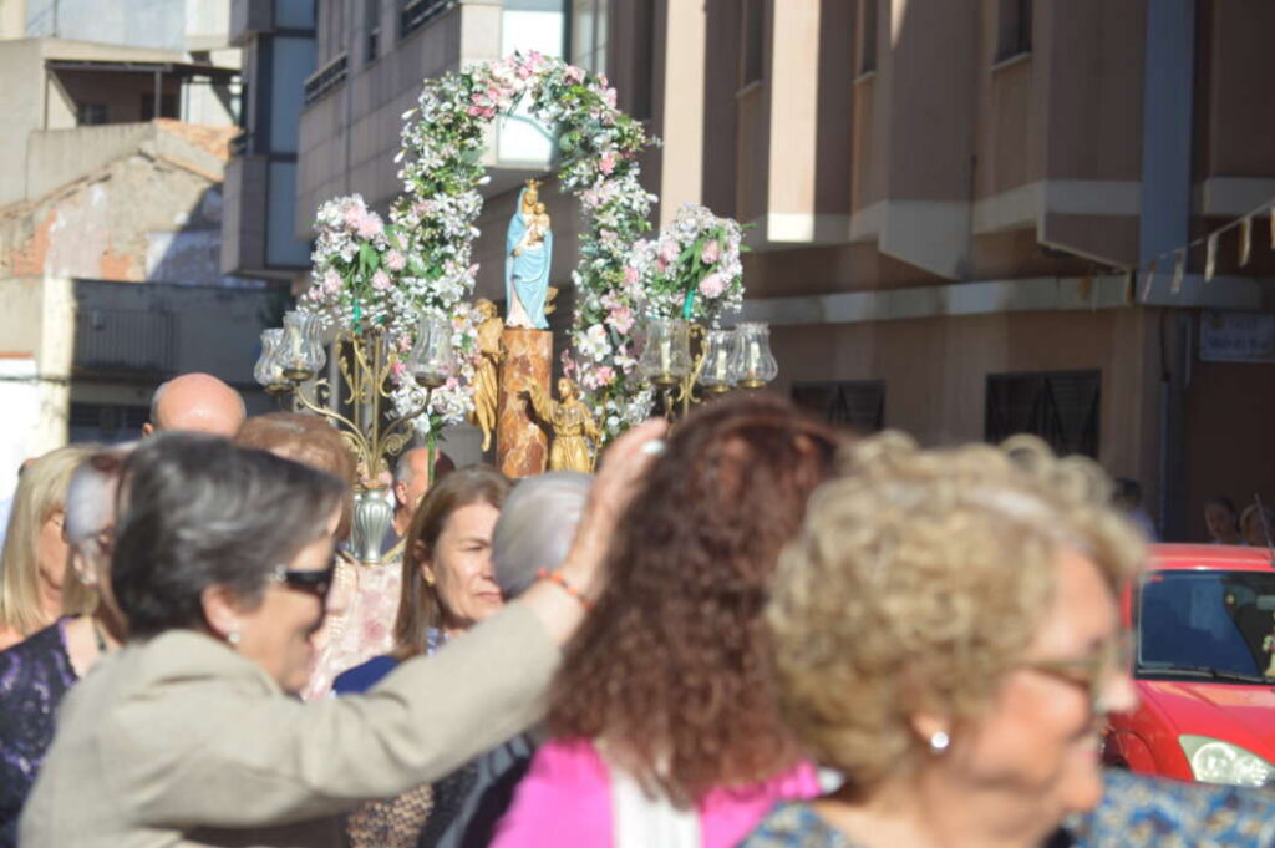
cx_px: 638
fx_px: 5308
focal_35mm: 150
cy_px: 424
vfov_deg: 9.1
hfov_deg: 13.7
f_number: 8
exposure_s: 1/250
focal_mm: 100
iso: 100
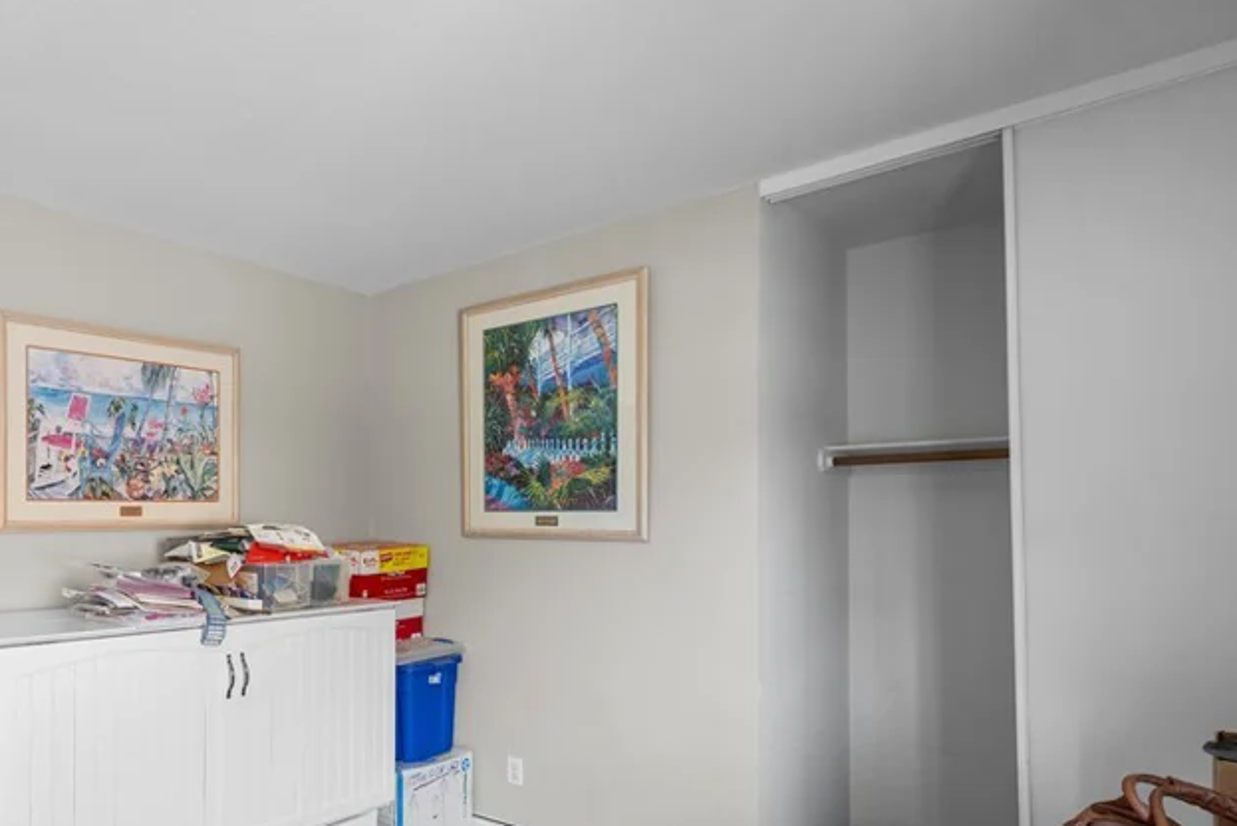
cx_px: 236
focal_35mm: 23
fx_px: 791
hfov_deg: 68.3
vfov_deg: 54.5
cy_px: 515
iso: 500
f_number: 8
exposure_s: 1/1.25
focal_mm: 14
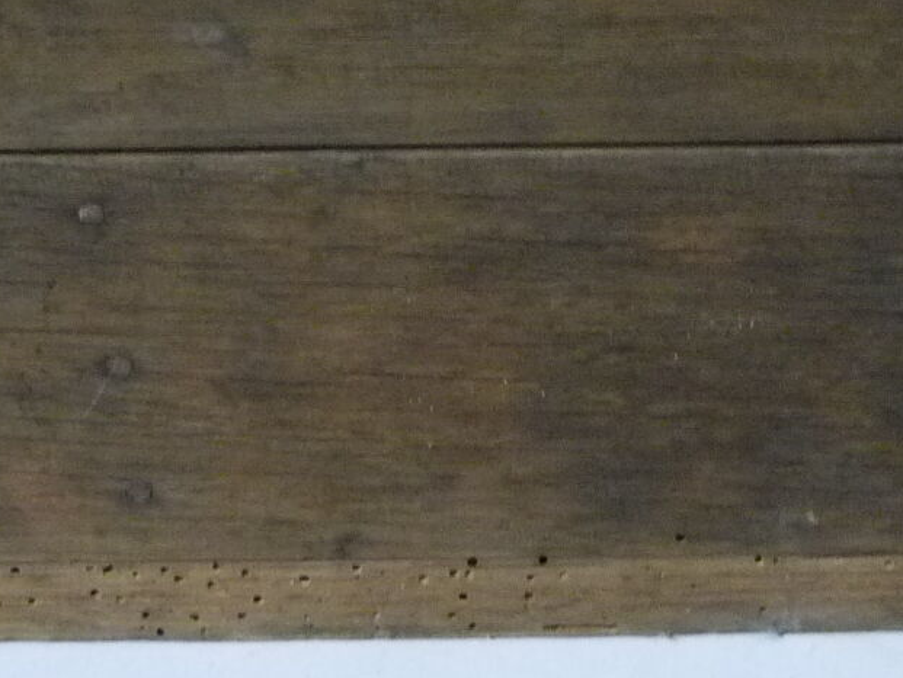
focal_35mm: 89
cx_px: 731
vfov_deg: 16.2
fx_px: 2322
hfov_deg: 21.7
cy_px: -16
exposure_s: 1/8
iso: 400
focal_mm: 4.8
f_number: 2.8
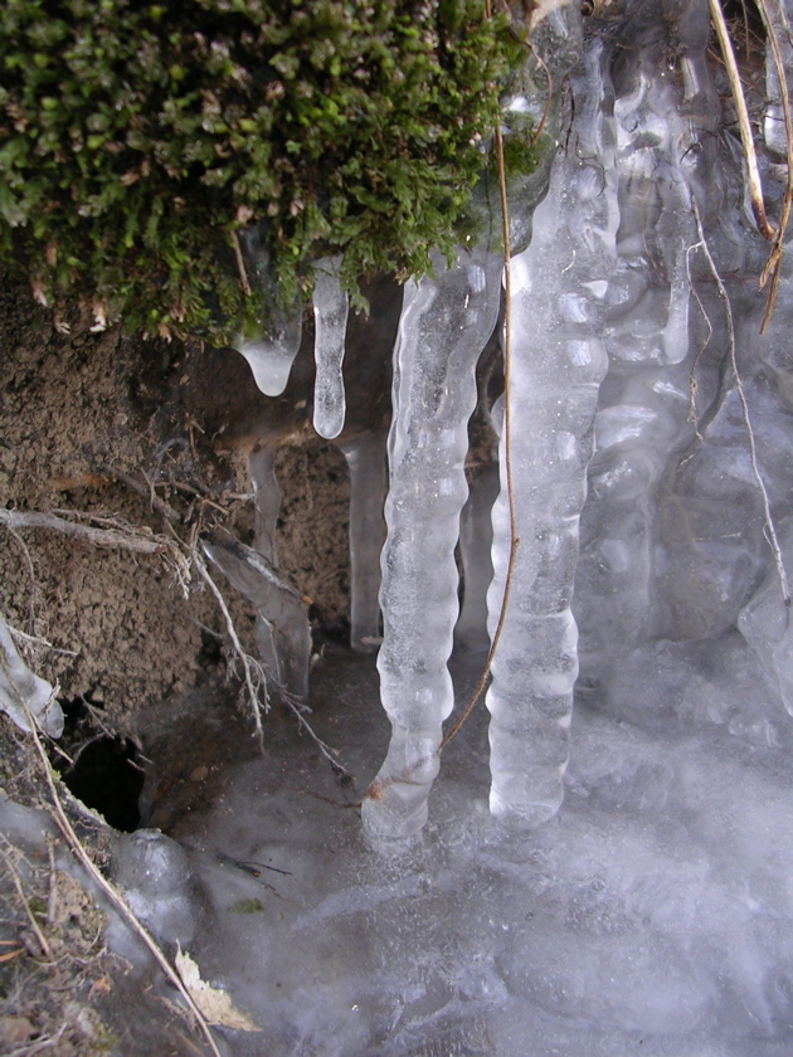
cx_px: 396
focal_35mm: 38
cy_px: 528
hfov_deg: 37.7
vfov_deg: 49.0
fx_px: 1161
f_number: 2.8
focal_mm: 5.8
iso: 50
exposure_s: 1/30
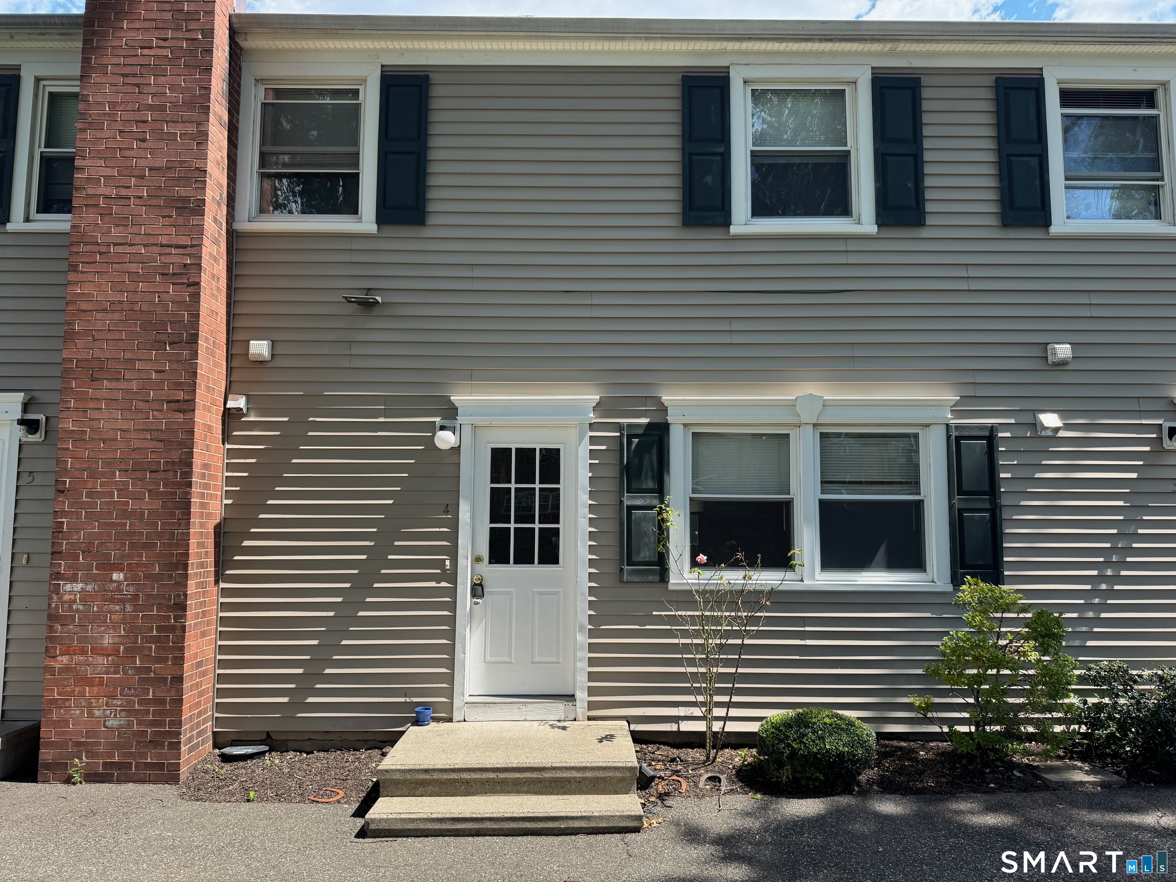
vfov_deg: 56.8
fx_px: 815
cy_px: 441
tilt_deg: +4.8
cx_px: 588
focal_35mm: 24
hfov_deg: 71.6
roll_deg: -0.5
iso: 80
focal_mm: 6.76
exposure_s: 1/1524
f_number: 1.78
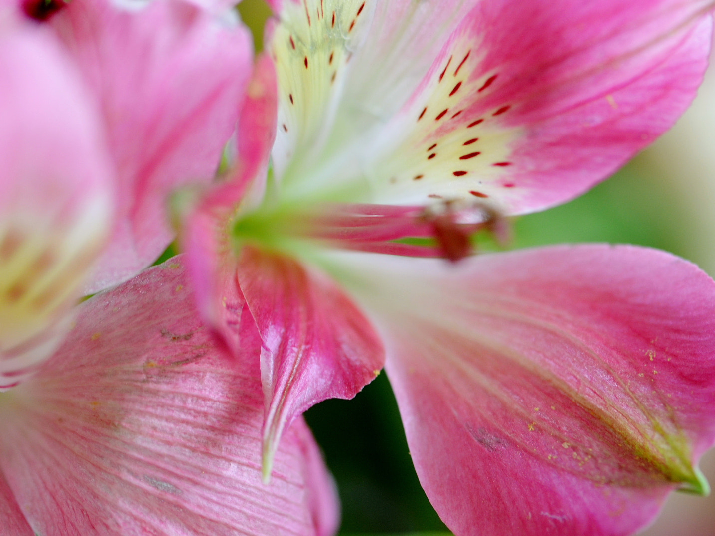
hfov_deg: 9.2
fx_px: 4455
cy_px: 199
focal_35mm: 216
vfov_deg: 6.9
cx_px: 260
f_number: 5
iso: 400
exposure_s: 1/100
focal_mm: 105
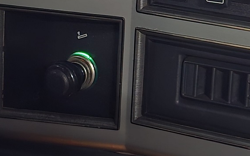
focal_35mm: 103
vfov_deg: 12.4
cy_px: -36
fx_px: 702
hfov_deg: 19.0
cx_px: 305
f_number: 1.7
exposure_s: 1/20
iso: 2500
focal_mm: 6.3
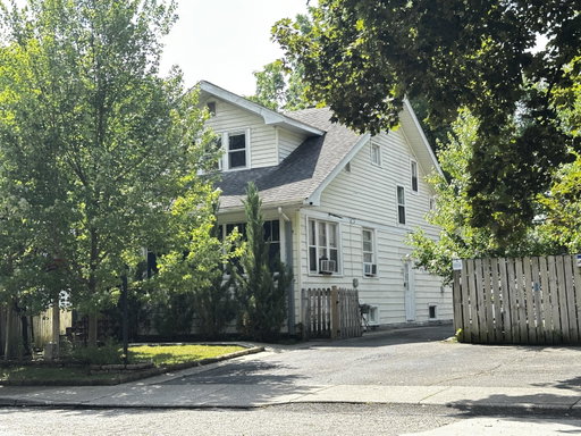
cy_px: 218
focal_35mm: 48
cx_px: 290
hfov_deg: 39.7
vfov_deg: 30.3
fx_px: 806
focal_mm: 6.86
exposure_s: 1/375
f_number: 1.78
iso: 64
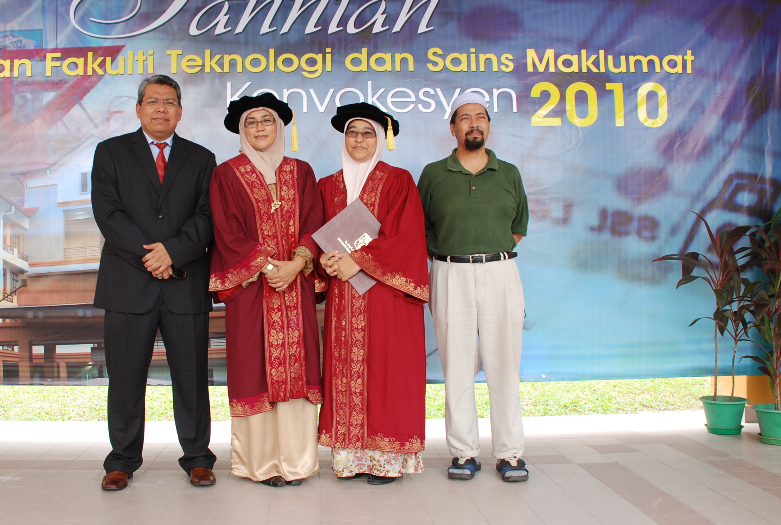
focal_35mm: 40
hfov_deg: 48.0
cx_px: 298
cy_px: 250
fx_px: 870
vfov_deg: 33.5
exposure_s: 1/100
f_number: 4.5
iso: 200
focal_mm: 20
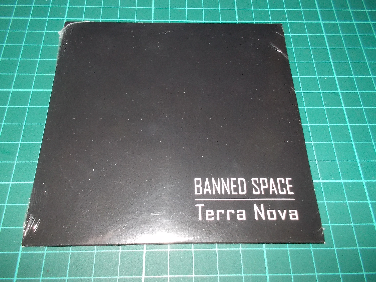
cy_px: 141
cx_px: 188
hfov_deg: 61.7
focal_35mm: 29
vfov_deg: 48.2
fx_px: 315
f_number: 3.3
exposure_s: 1/30
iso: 200
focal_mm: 4.1
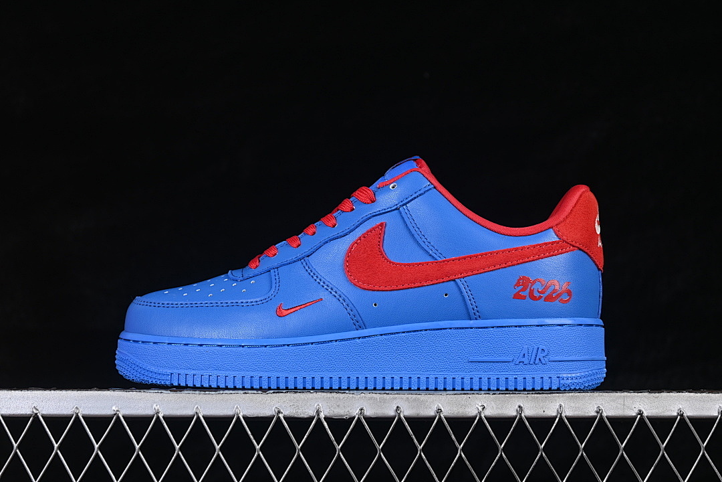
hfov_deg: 27.0
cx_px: 361
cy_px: 241
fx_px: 1504
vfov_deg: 18.2
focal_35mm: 75
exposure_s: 1/80
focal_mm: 50
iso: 160
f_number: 7.1
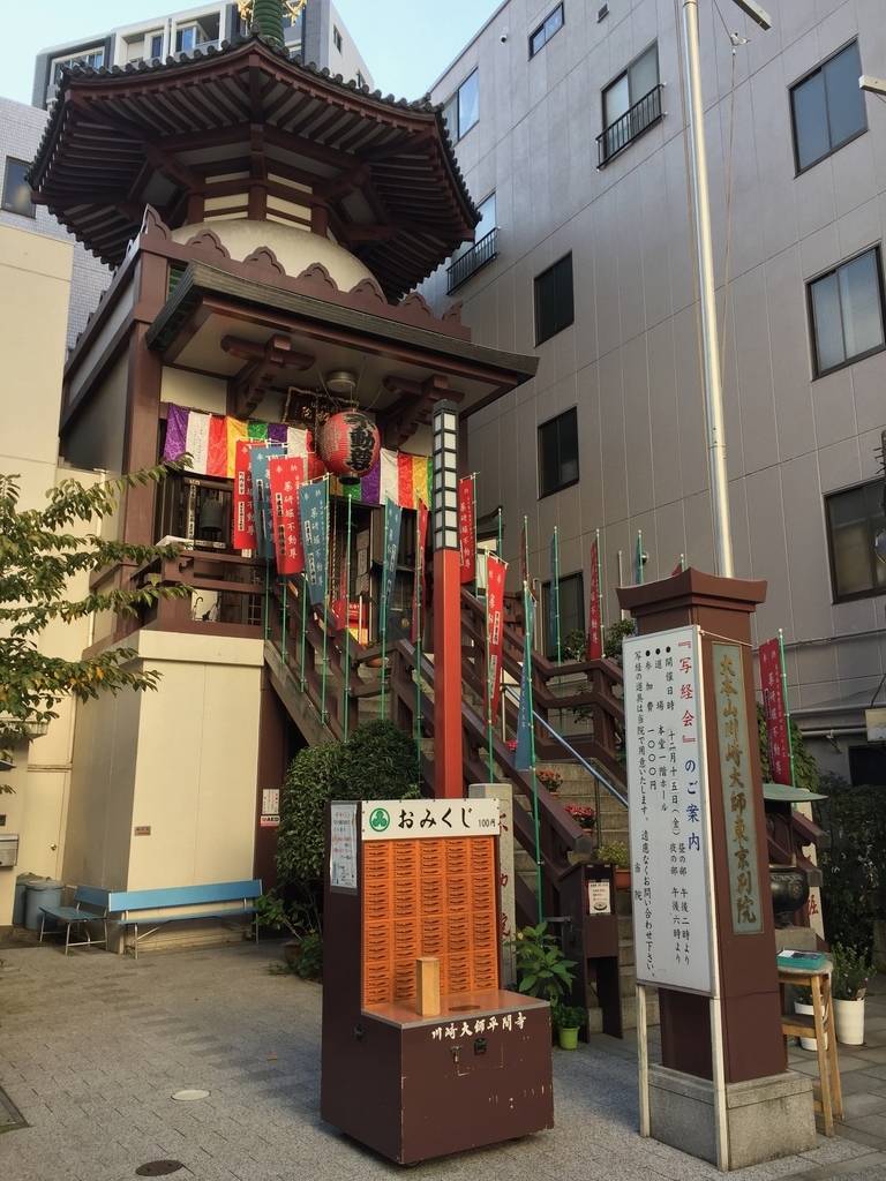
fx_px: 990
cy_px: 590
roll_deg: +1.2
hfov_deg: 48.2
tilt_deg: +13.6
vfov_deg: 61.7
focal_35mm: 29
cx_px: 443
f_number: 2.2
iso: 32
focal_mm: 4.15
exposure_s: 1/430
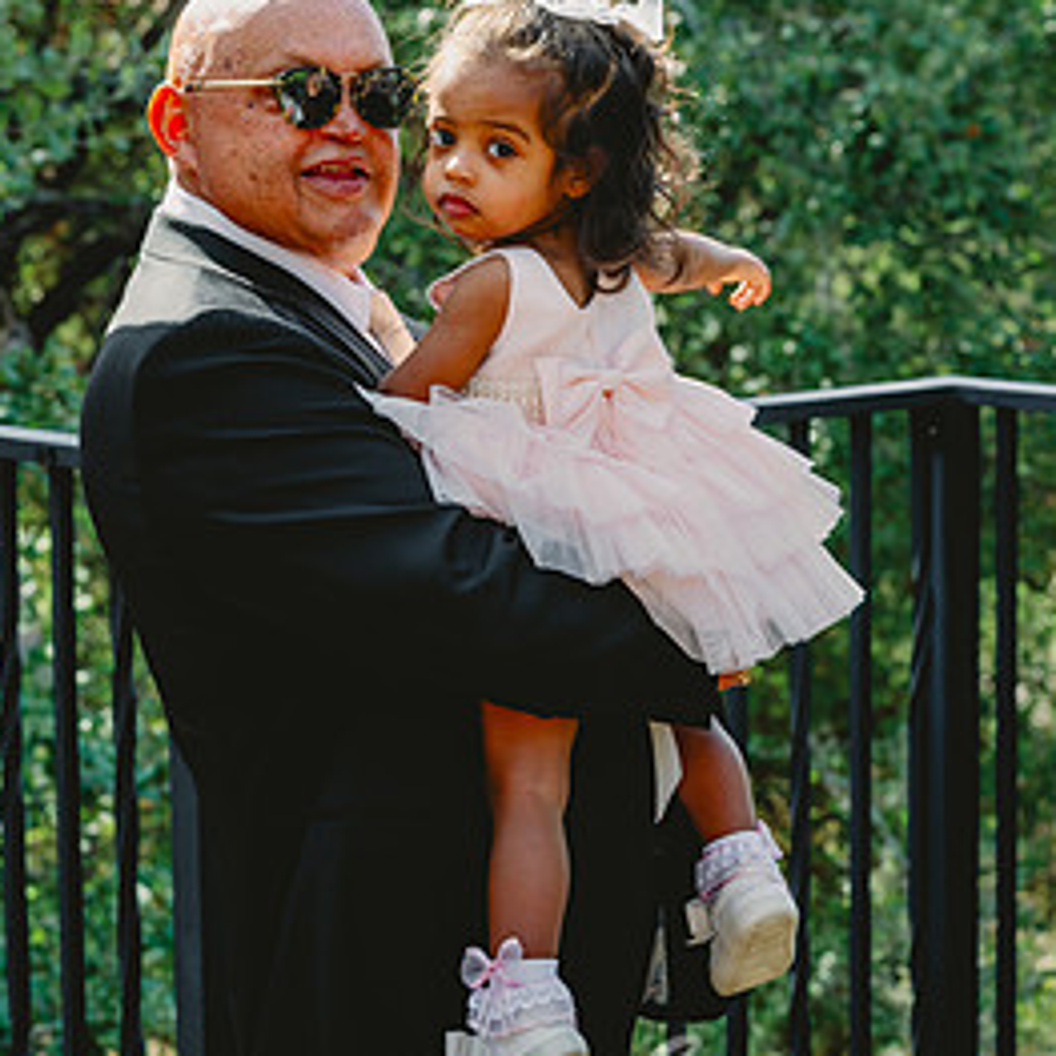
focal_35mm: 96
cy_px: 414
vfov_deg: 18.1
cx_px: 582
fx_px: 3313
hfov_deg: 18.1
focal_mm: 66
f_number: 5.6
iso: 200
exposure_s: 1/400
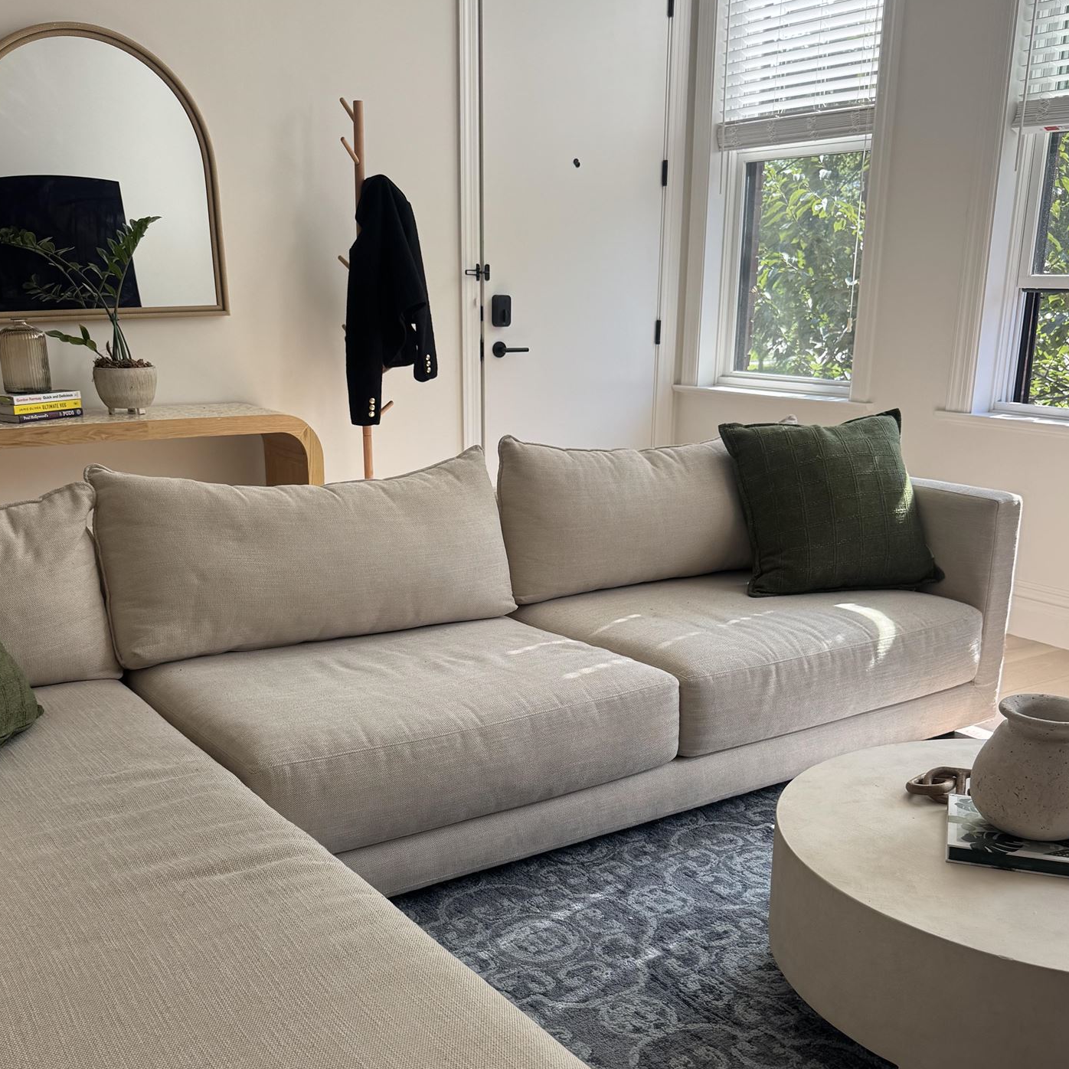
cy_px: 689
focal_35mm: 35
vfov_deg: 46.7
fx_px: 1223
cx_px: 504
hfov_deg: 47.2
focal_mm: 6.76
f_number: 1.78
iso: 64
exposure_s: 1/213
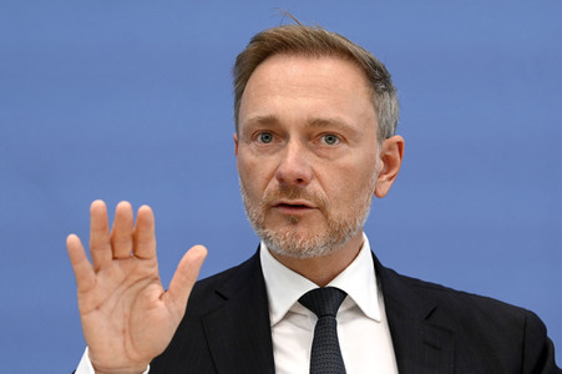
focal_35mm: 135
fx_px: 2106
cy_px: 187
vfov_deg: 10.1
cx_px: 281
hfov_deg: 15.2
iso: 3200
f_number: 5.6
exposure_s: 1/640
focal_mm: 135
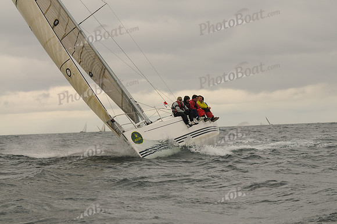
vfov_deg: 13.0
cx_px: 168
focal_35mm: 105
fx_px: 982
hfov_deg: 19.5
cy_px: 112
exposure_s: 1/1000
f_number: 5
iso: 200
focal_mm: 70
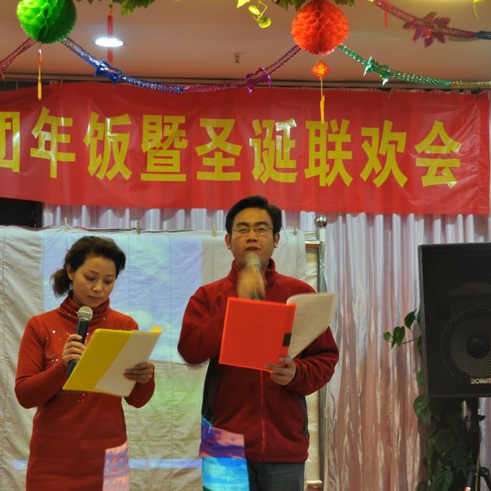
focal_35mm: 86
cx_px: 252
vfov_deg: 20.2
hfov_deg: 20.2
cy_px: 248
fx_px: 1380
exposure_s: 1/8
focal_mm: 44
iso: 200
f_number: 4.5
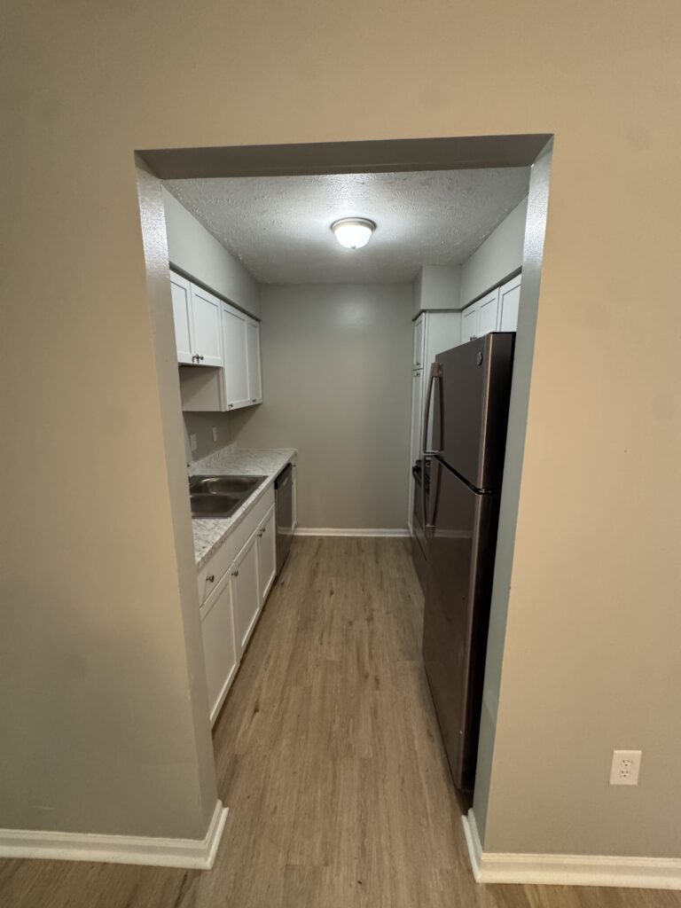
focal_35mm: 14
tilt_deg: -10.1
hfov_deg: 85.7
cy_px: 454
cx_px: 340
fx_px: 367
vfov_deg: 102.1
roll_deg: +1.7
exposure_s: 1/60
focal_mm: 2.22
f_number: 2.2
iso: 500
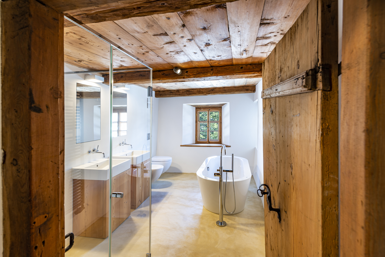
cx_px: 192
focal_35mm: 19
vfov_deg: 64.6
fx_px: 203
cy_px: 128
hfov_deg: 86.9
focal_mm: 19
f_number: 8
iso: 100
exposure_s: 1/2
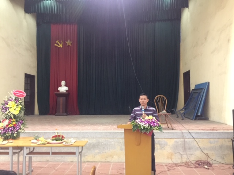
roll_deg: -0.9
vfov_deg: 48.2
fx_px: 196
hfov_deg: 61.7
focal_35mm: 29
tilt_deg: +4.0
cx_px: 117
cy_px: 88
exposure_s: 1/8
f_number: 2.2
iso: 200
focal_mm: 4.15
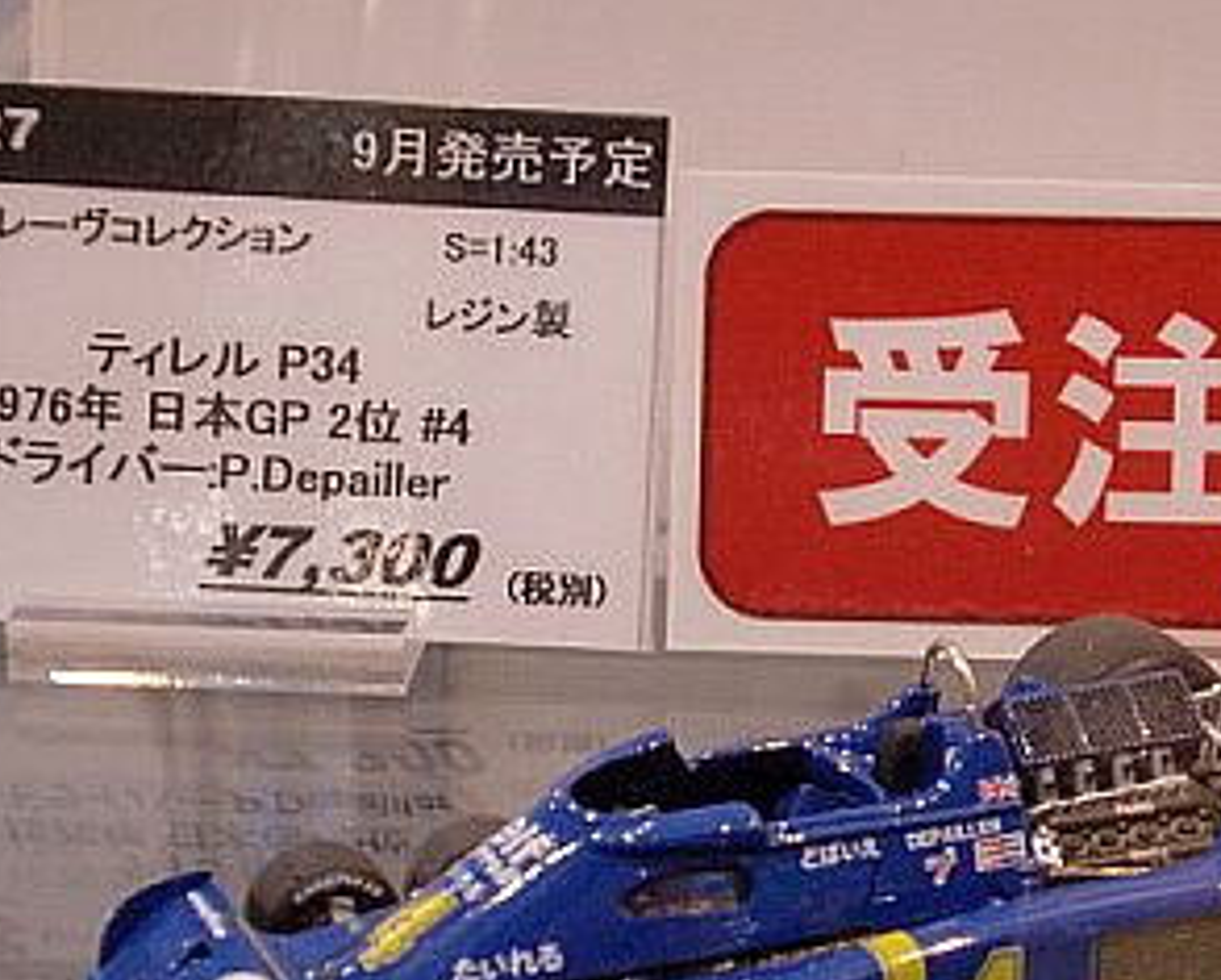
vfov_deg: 14.4
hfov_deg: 17.9
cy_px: 734
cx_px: 800
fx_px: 3871
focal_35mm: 107
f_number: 4.3
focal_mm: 11.16
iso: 400
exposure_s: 1/40
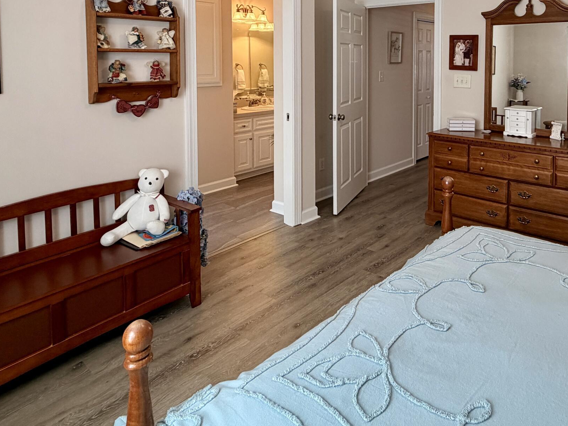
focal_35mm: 26
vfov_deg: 49.6
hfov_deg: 65.7
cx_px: 372
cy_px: 79
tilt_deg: -2.2
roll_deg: -0.2
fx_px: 427
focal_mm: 2.22
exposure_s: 1/120
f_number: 2.2
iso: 160
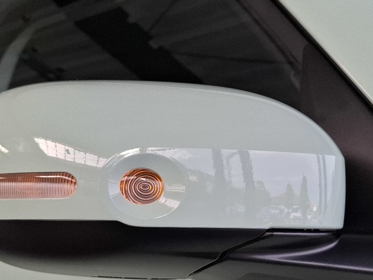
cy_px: 186
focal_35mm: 63
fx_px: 679
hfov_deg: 30.3
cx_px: 270
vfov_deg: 23.2
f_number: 1.8
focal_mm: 5.54
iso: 50
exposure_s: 1/250
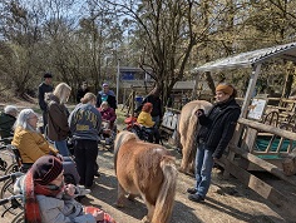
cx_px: 89
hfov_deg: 73.0
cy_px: 163
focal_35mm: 22
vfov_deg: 58.5
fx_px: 189
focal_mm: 1.95
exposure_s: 1/1712
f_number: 2.2
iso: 41
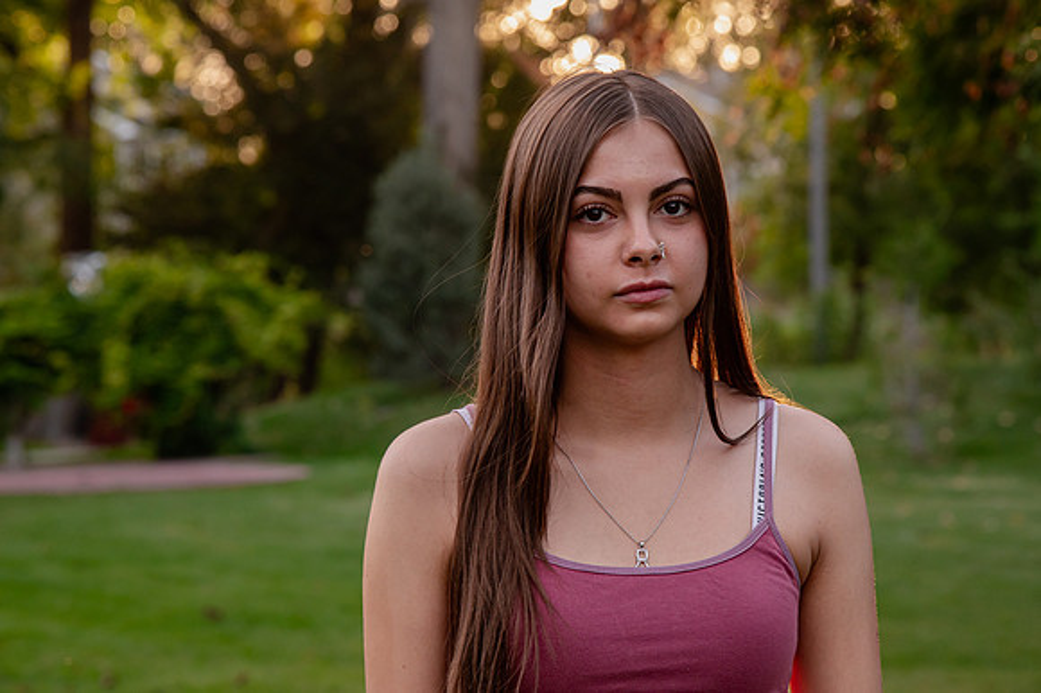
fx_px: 3428
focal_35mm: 119
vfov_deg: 11.5
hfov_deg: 17.3
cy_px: 307
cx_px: 540
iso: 1250
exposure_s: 1/320
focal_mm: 100
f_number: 6.3
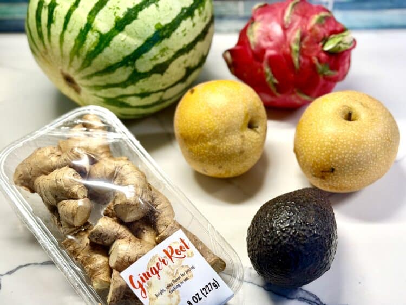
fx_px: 563
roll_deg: +2.9
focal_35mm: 48
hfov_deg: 39.6
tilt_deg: -44.3
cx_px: 203
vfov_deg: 30.3
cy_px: 152
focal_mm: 6.76
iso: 100
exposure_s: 1/120
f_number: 1.78
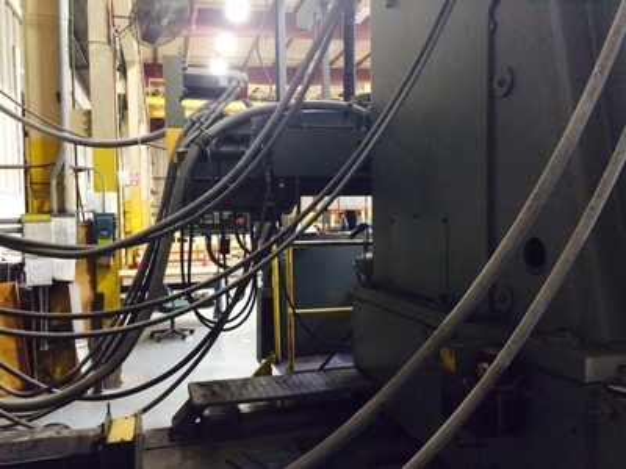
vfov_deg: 48.2
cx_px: 313
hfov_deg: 61.7
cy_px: 234
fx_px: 524
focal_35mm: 29
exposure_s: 1/17
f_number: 2.2
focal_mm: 4.15
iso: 320
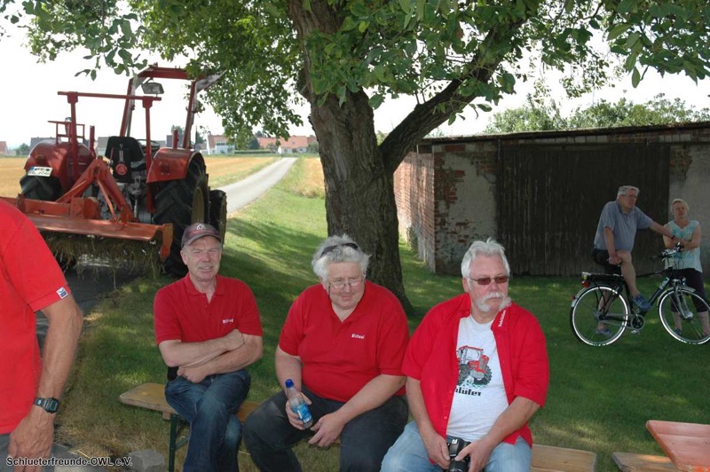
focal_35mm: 44
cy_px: 236
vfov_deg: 30.8
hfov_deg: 45.0
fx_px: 857
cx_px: 355
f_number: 5.6
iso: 400
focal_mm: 29
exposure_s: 1/500
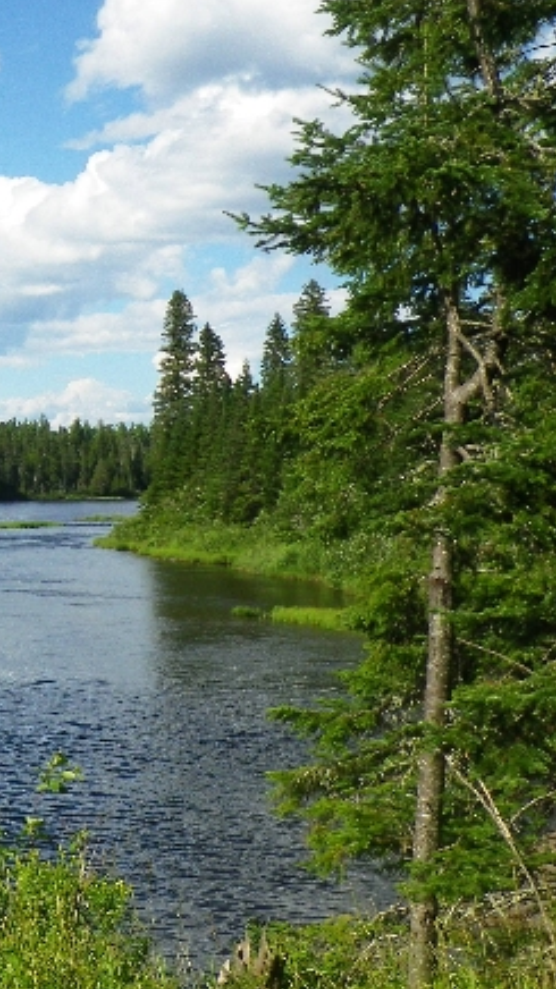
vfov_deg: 37.2
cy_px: 436
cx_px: -270
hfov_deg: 18.9
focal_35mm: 56
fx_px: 1469
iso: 80
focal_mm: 5
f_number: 4.2
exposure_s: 1/640
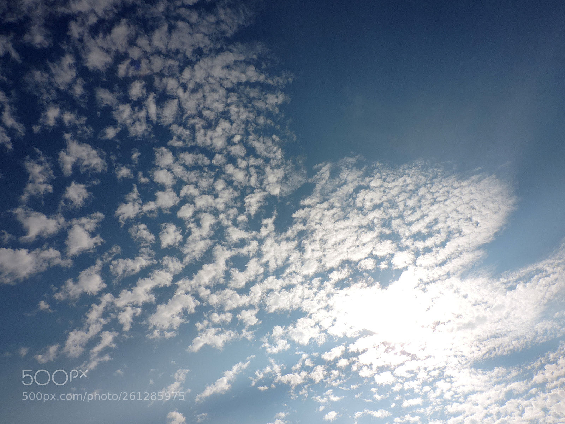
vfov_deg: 56.8
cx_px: 282
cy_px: 212
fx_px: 392
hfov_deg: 71.6
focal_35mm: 24
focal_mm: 4.3
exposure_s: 1/1250
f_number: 5.3
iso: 80
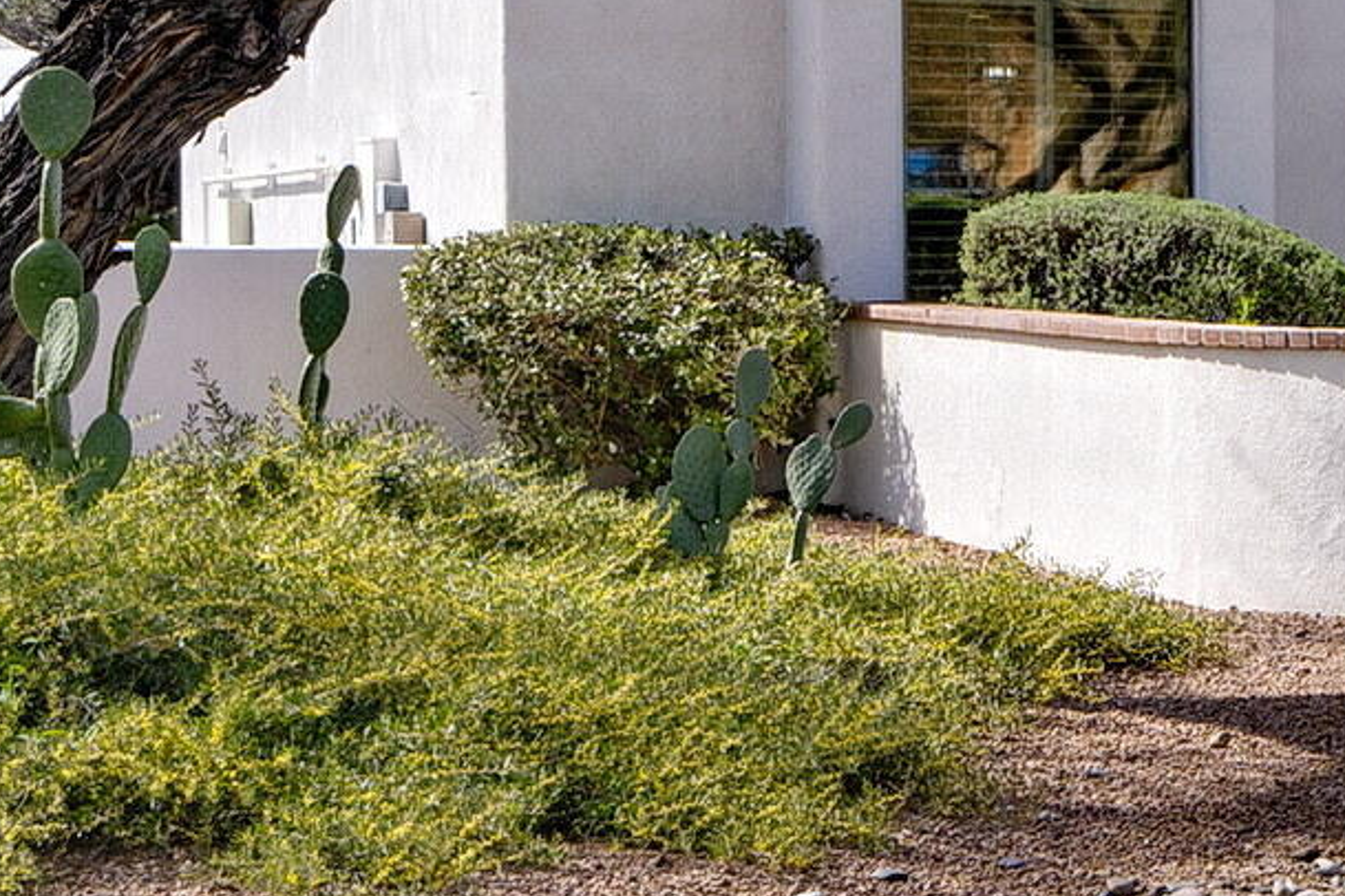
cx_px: 2491
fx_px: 3437
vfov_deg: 14.7
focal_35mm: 92
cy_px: 55
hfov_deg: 17.5
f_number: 13
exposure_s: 1/80
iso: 100
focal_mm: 20
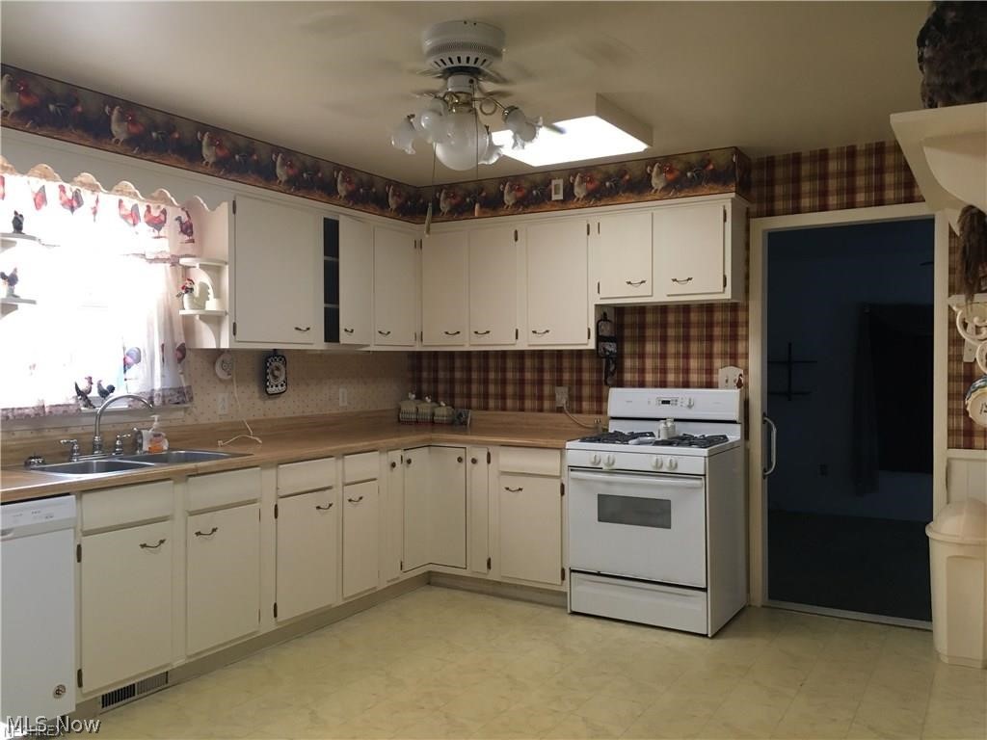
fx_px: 827
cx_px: 494
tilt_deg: -1.7
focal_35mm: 29
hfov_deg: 61.7
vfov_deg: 48.2
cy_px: 370
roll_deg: +0.9
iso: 100
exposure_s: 1/30
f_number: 2.2
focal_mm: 4.15
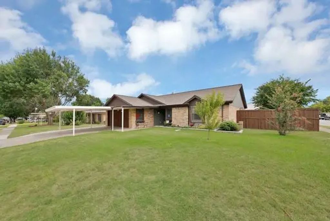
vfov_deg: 90.1
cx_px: 165
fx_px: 110
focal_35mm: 12
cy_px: 110
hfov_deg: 112.6
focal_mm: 12
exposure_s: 1/200
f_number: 9
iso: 640
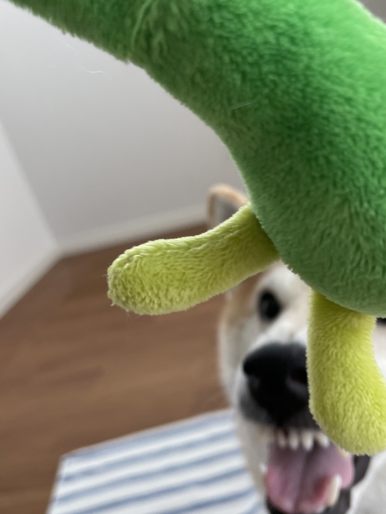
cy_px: 254
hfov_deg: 44.0
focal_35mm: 32
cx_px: 228
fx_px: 476
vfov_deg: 56.8
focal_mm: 4.2
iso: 64
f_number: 1.6
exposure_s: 1/121
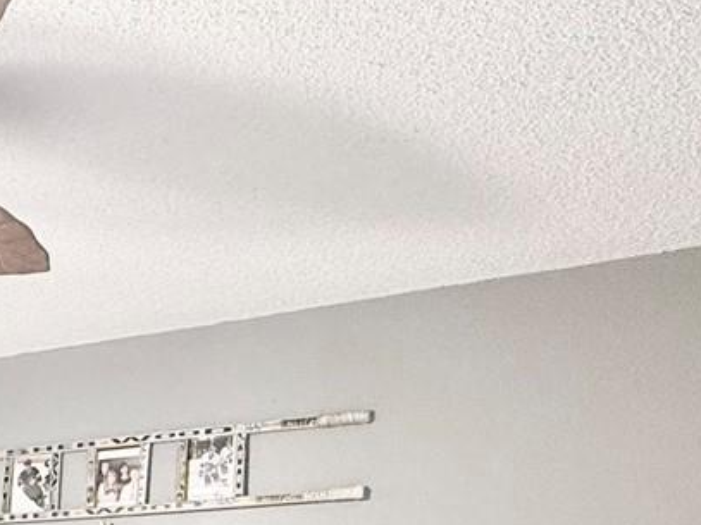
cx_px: -231
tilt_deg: -5.4
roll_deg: -0.9
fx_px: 1113
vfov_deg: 21.9
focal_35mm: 55
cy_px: 794
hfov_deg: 28.2
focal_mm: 2.22
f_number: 2.2
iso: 400
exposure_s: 1/60
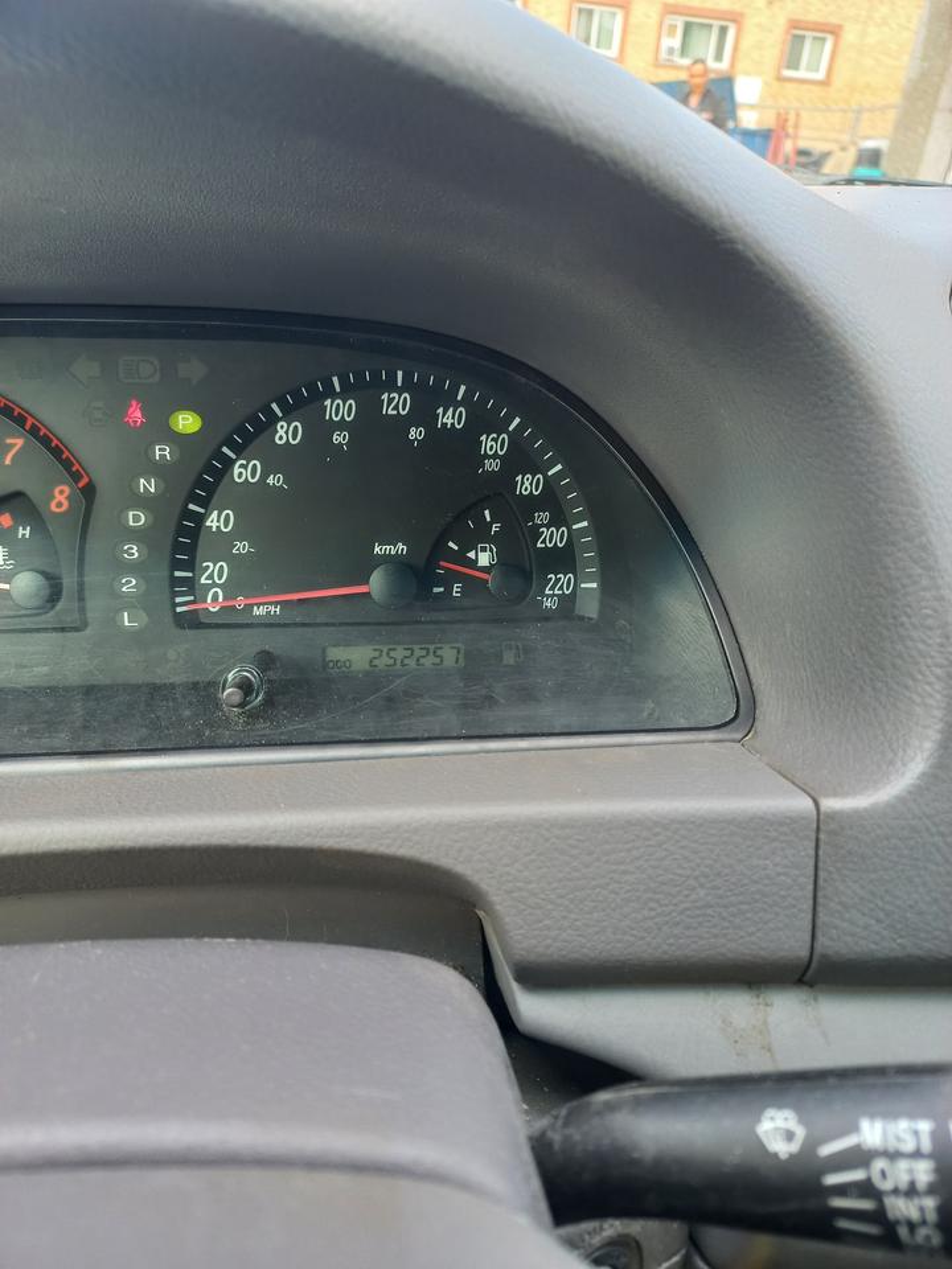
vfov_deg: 69.4
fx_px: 917
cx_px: 476
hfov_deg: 54.9
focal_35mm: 25
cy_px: 634
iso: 50
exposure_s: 1/50
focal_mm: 4.6
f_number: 1.8
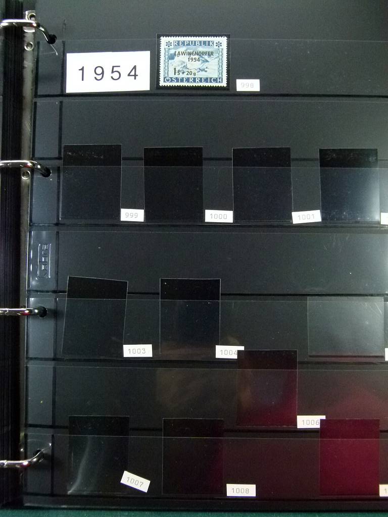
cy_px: 258
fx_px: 583
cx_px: 194
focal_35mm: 39
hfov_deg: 36.8
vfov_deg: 47.9
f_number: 3.1
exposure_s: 1/250
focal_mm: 7.1
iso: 500
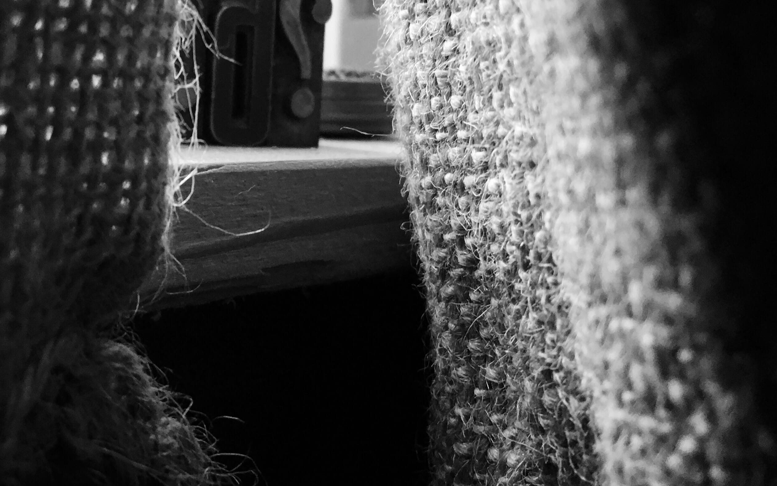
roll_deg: -1.9
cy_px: 156
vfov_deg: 26.2
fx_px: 1038
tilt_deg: -3.4
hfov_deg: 40.6
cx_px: 266
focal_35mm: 49
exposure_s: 1/30
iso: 80
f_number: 2.2
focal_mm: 4.15
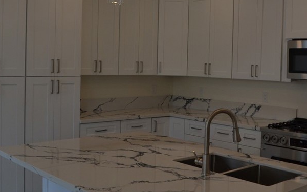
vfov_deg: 27.3
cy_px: 64
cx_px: 189
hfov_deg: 42.4
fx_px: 393
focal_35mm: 47
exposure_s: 1/125
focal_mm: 18
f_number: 5.6
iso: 400
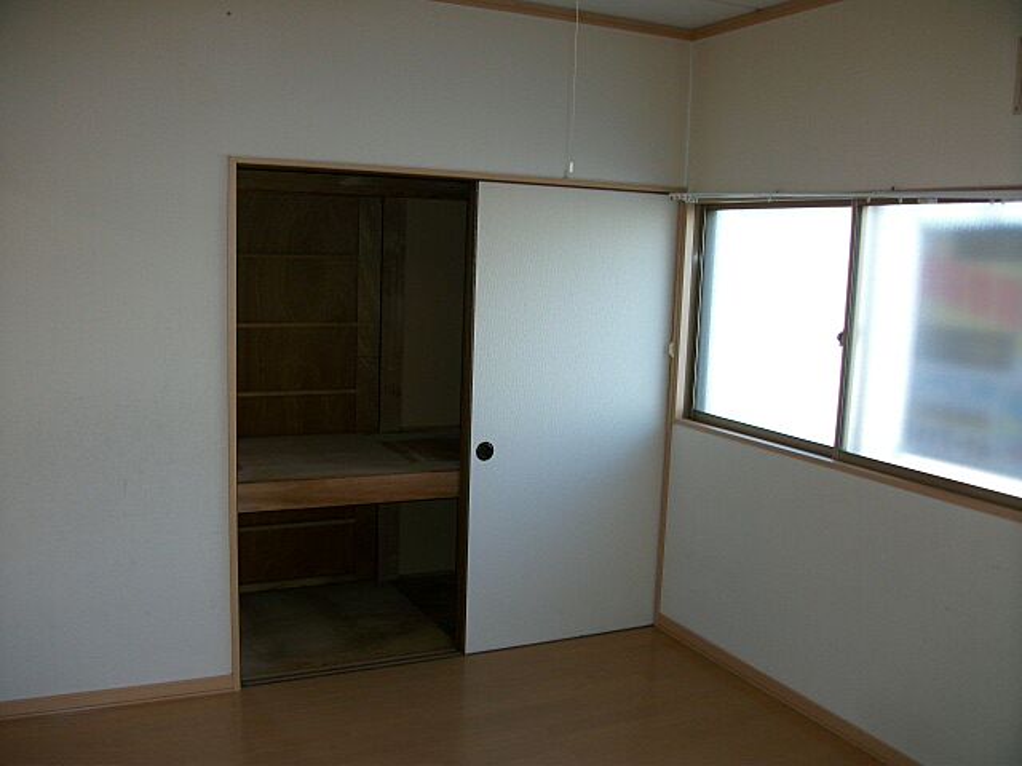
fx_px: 915
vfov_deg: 45.4
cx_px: 511
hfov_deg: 58.4
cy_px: 383
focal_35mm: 31
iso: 80
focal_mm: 5.7
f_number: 2.9
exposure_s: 1/73.1
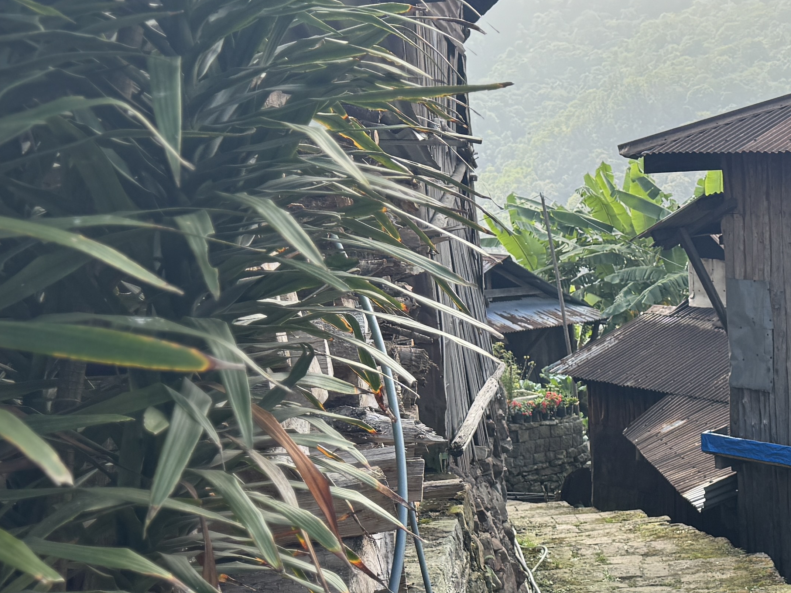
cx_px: 874
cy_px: 468
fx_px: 1463
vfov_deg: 22.6
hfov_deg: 27.6
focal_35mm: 64
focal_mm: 6.76
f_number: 1.78
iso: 80
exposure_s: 1/842
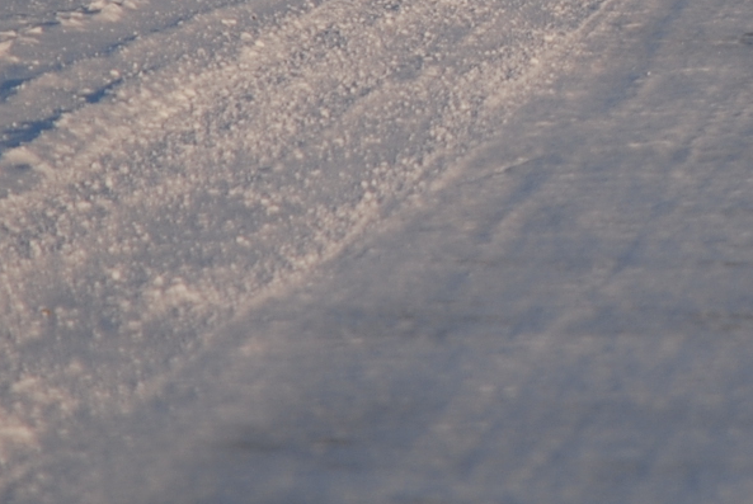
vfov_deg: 2.1
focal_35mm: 661
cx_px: 844
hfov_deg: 3.1
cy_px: -57
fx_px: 13835
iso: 125
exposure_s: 1/500
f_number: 5.6
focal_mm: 135
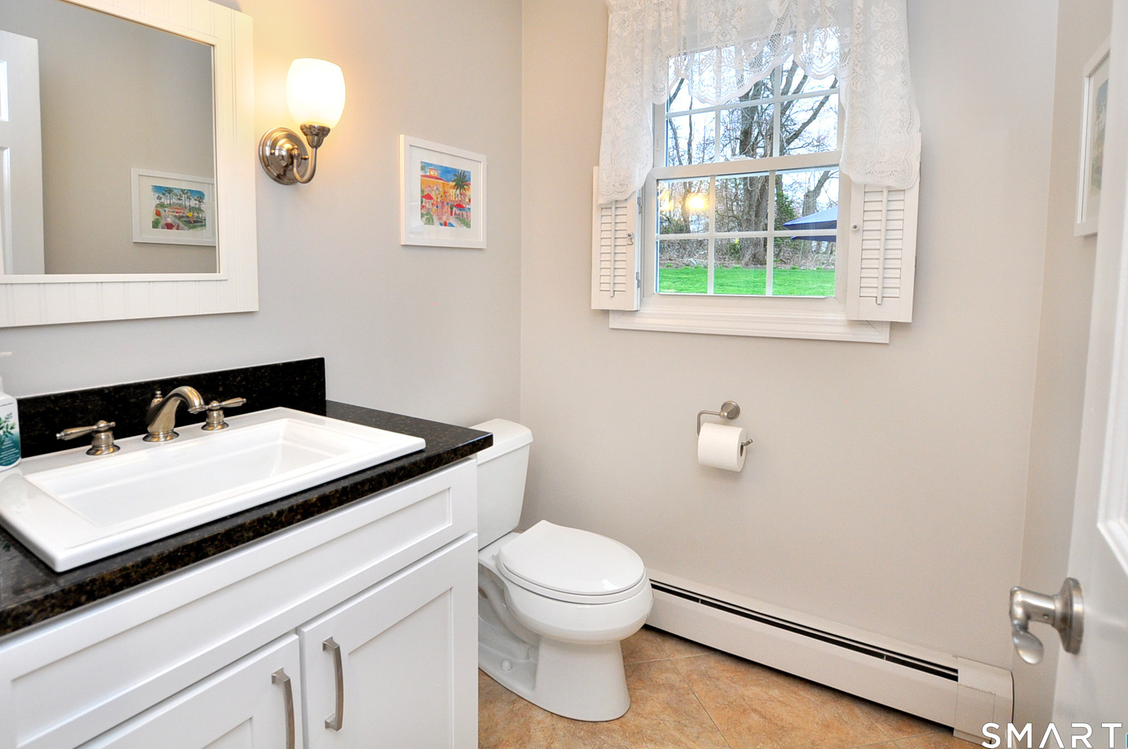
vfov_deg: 66.8
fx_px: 563
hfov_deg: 89.8
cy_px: 310
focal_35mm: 18
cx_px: 507
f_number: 5
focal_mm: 10
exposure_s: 1/80
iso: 400
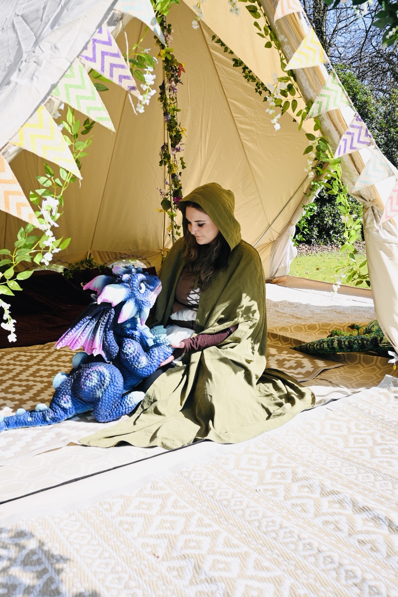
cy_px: 298
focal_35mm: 29
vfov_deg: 63.2
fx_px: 485
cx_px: 199
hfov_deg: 44.6
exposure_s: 1/125
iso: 100
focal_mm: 19.5
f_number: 7.1
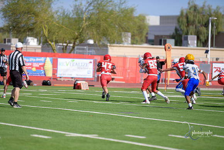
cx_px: 112
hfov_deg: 9.4
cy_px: 75
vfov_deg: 6.2
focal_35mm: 220
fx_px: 1369
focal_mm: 220
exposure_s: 1/3200
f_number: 2.8
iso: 200
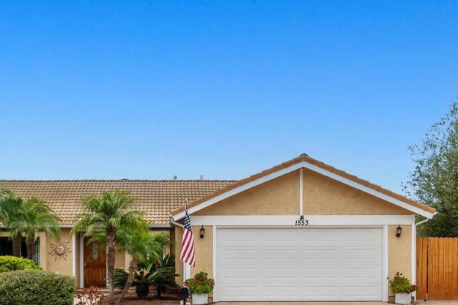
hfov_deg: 33.9
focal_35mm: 59
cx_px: 205
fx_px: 751
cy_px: 186
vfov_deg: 23.0
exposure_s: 1/200
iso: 250
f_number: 11
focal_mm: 24
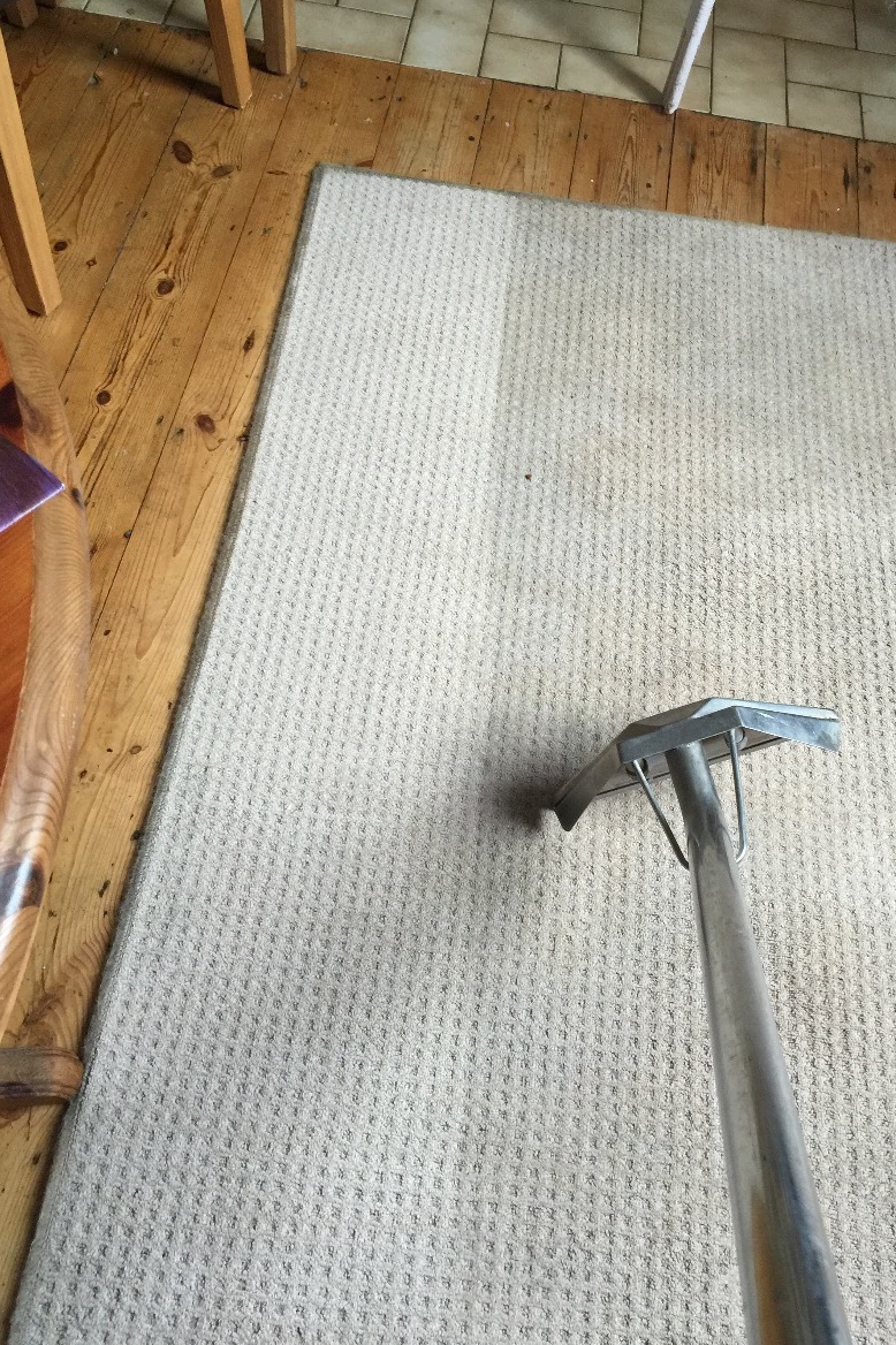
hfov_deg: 42.2
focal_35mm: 31
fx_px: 1158
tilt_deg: -58.2
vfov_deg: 60.3
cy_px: 658
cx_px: 517
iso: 50
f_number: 2.2
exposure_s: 1/30
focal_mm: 4.15
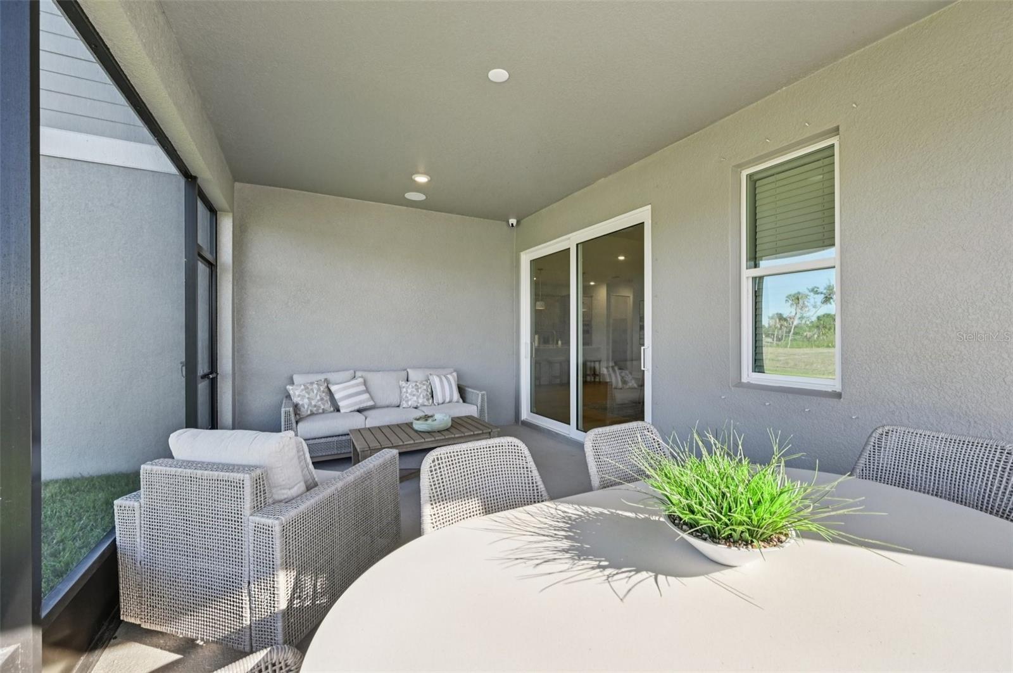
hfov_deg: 104.3
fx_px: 393
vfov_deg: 81.1
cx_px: 506
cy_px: 336
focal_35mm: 14
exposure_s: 1/320
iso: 400
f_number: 8
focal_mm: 14
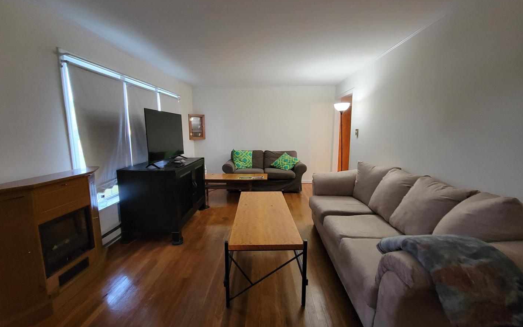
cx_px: 258
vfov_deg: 78.6
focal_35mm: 14
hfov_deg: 105.3
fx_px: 200
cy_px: 160
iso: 400
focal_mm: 2.2
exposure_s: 1/30
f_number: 2.2
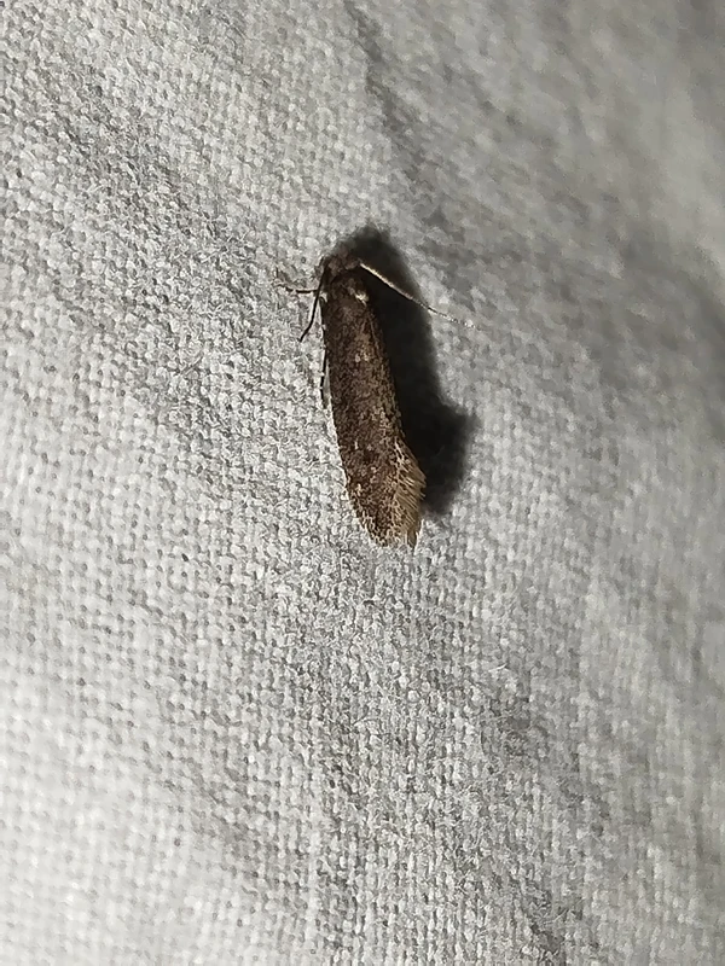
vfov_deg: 19.1
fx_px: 2876
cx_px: 362
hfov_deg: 14.4
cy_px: 483
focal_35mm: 103
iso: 100
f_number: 1.7
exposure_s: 1/50
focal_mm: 5.31
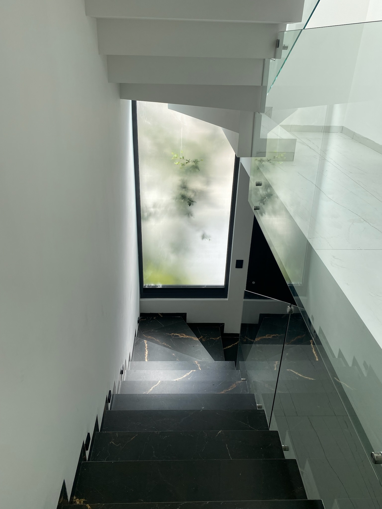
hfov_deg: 53.1
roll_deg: -2.7
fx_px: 383
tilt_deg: -27.2
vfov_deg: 67.3
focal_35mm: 26
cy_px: 254
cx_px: 191
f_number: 1.8
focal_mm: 4.25
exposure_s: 1/839
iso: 32
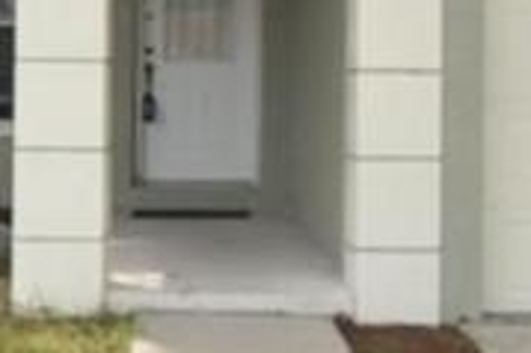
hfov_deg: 23.7
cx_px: 261
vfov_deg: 15.3
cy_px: -59
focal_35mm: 86
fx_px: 1267
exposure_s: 1/200
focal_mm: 10
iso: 100
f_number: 7.1
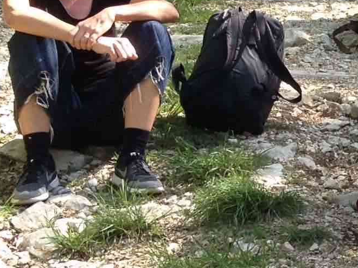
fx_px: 1789
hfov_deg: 10.4
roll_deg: -0.6
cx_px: 731
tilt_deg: -1.4
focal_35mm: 173
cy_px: 101
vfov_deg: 8.6
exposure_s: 1/181
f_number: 2.4
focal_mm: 4.28
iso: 50
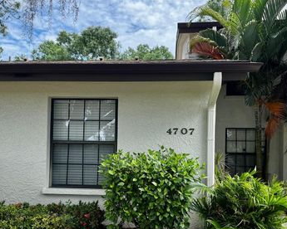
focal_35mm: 34
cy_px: 155
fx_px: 289
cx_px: 141
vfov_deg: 42.7
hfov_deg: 52.8
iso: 80
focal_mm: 6.76
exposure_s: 1/1238
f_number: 1.78
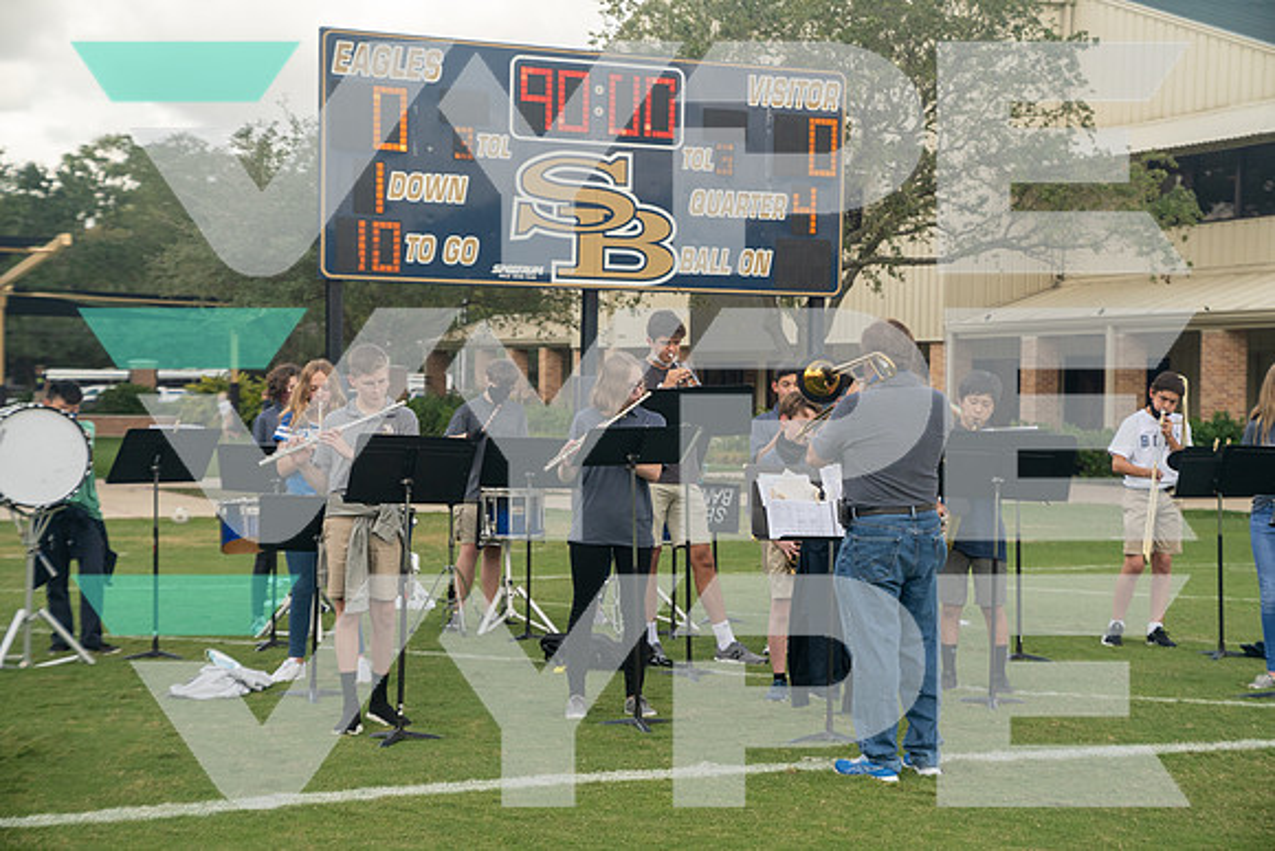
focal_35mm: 67
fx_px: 2373
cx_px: 638
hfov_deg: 30.1
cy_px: 426
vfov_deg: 20.3
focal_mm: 67
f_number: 3.5
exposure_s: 1/800
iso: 800
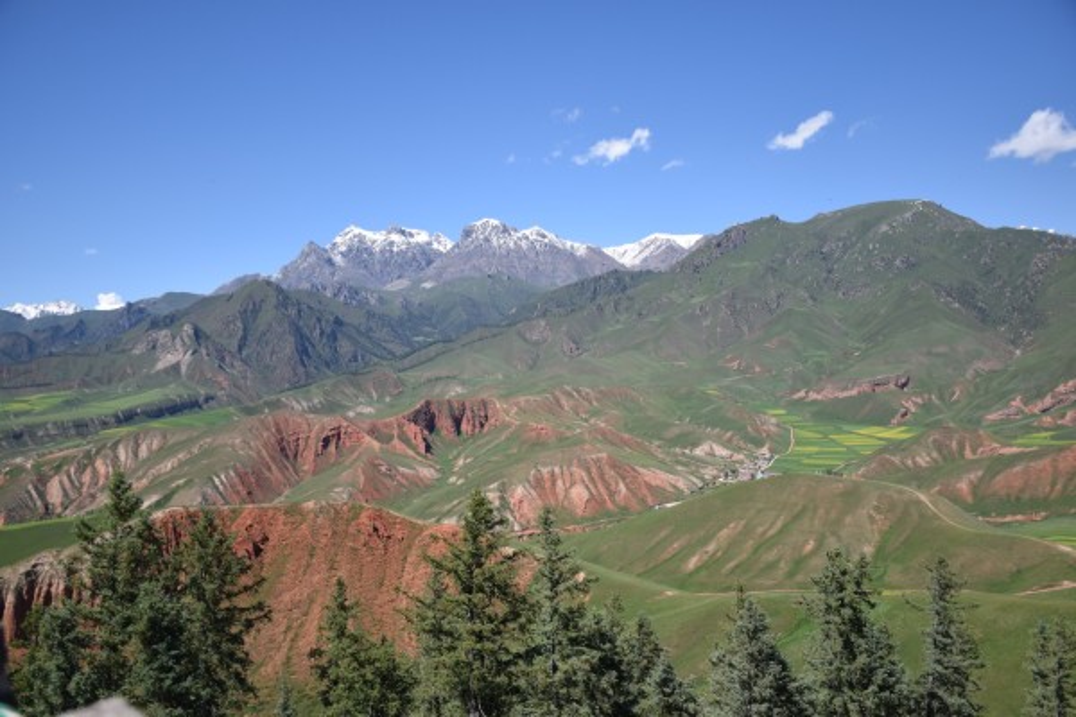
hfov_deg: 57.2
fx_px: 986
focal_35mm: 33
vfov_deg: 40.0
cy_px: 358
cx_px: 538
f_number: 3.5
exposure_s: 1/4000
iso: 400
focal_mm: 22
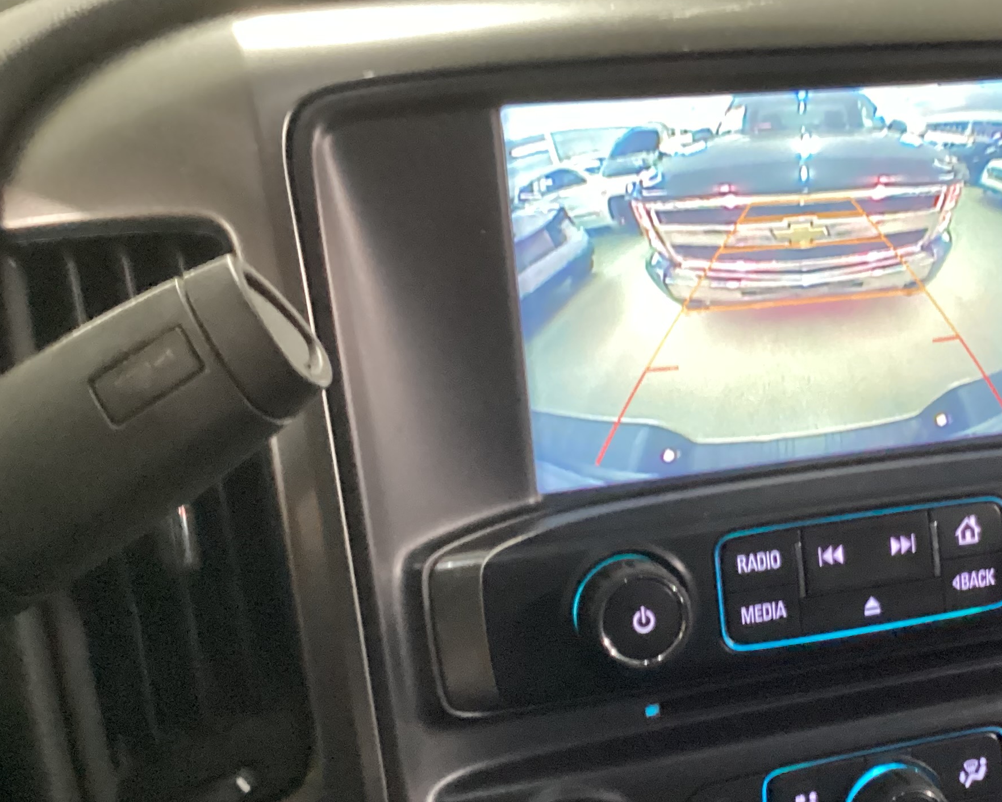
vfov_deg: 26.7
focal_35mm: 56
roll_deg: +1.0
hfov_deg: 32.8
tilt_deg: -24.8
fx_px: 1661
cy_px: 626
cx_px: 780
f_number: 2.4
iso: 640
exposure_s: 1/25
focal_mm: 3.3
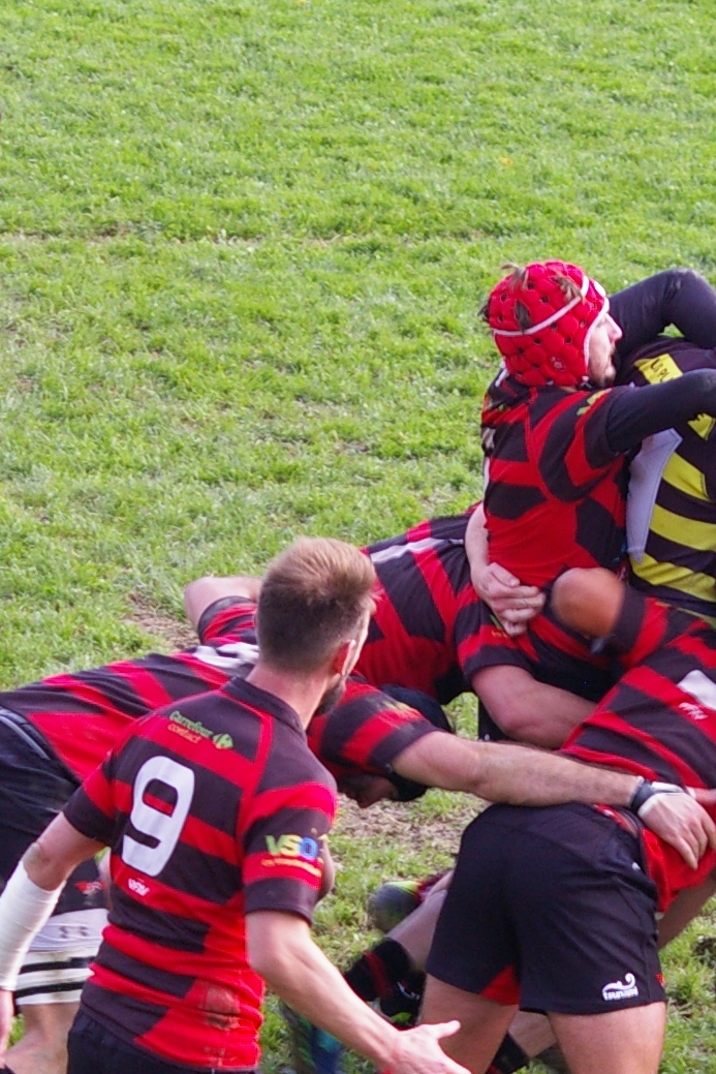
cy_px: 1011
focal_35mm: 325
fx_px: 9705
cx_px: 461
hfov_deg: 4.2
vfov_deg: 6.3
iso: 400
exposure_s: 1/90
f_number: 6.7
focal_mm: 75
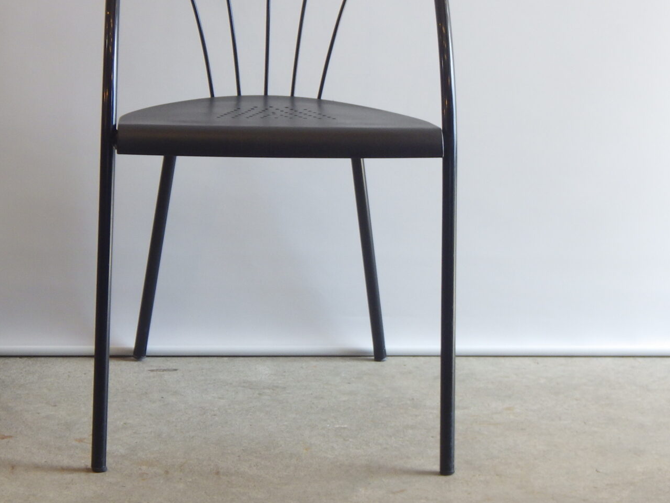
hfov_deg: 17.0
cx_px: 268
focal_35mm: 116
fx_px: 2246
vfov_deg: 12.8
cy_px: 158
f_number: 4.8
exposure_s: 1/50
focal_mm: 13.7
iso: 125
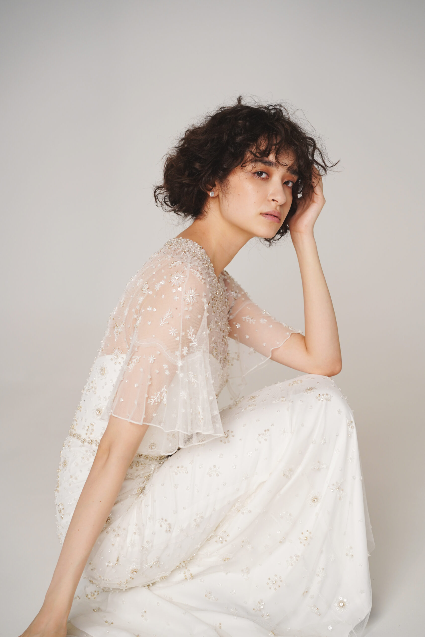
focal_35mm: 55
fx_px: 974
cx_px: 212
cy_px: 318
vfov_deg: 36.2
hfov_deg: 24.6
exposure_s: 1/50
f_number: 4
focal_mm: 55
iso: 1000
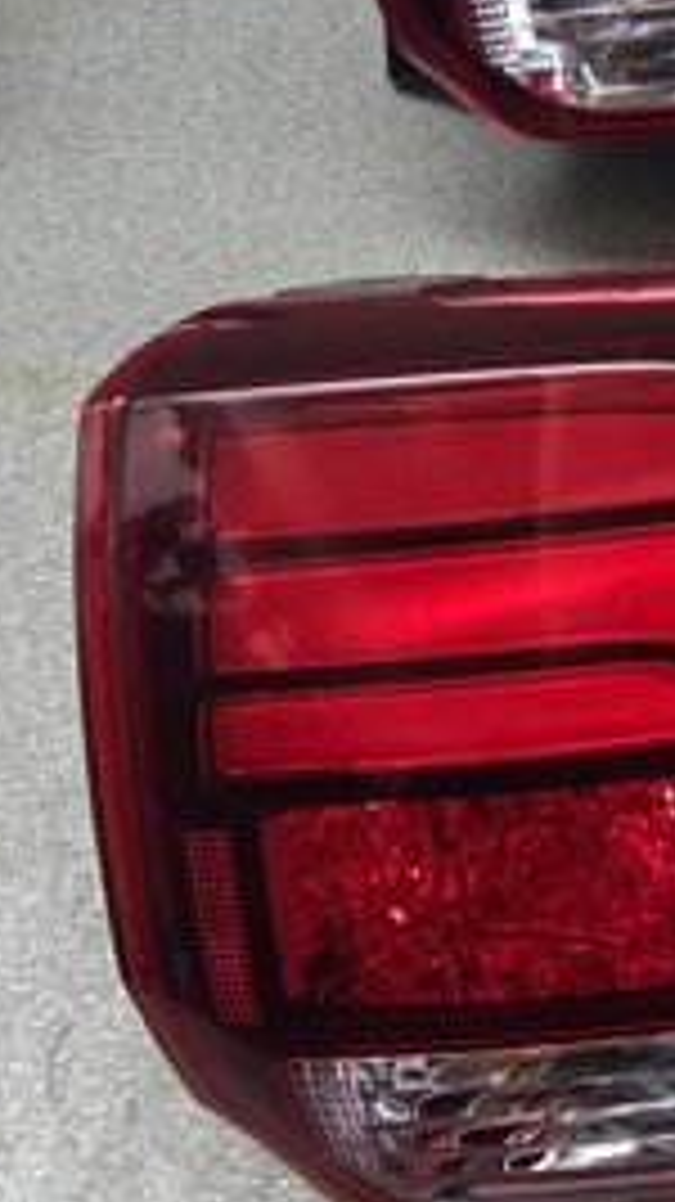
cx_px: 792
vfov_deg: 34.7
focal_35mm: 60
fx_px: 1911
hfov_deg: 19.0
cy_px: 738
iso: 1250
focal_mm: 5.4
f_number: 1.8
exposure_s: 1/100
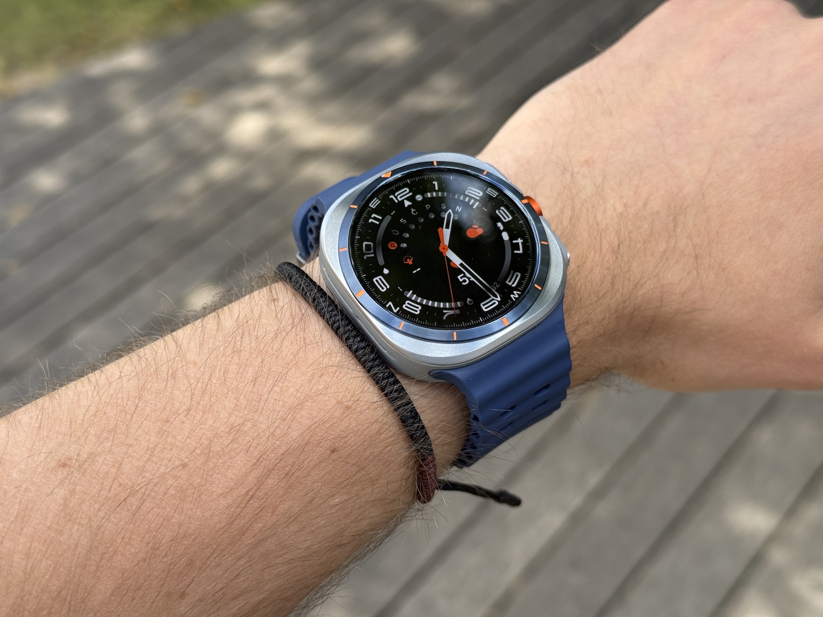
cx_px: 412
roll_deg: +7.1
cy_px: 308
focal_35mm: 48
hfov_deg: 39.7
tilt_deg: -42.1
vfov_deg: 30.3
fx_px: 1141
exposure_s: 1/885
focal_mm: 6.76
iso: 80
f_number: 1.78
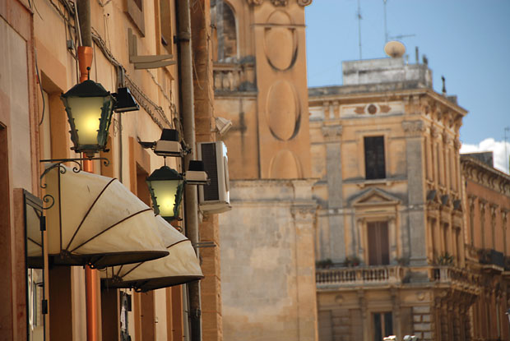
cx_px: 255
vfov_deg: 6.1
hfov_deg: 9.1
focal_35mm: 225
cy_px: 170
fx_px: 3191
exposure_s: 1/160
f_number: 5.6
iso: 100
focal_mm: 150
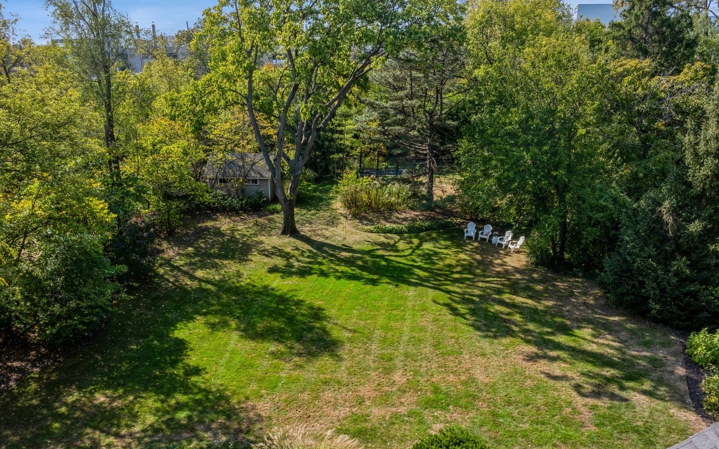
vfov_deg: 47.5
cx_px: 357
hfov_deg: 70.4
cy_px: 252
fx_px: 509
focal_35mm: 26
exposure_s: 1/160
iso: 100
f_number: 8
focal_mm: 12.29
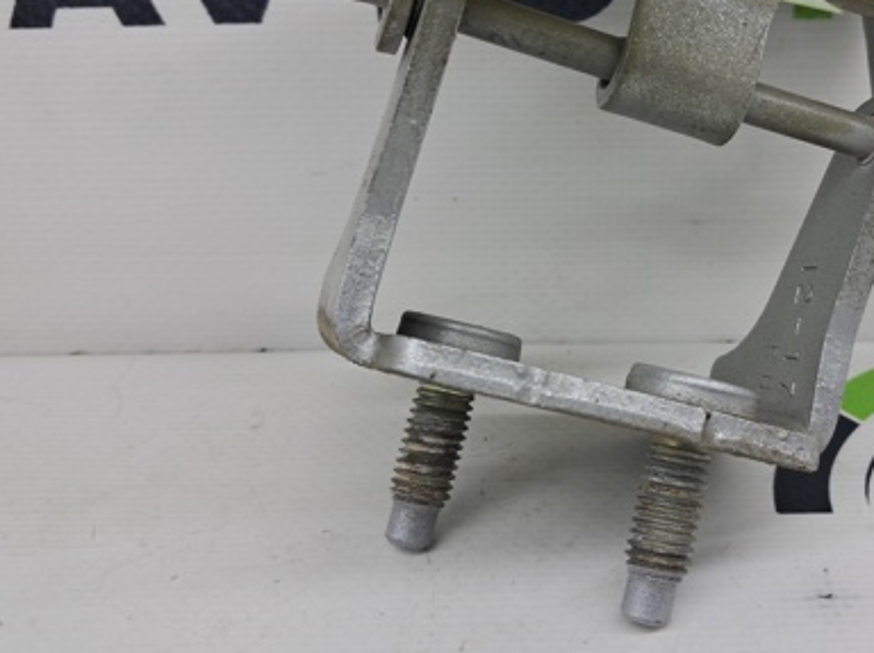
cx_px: 608
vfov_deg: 31.9
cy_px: 224
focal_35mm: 45
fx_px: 1135
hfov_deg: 41.4
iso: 50
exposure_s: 1/50
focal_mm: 4
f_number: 1.8
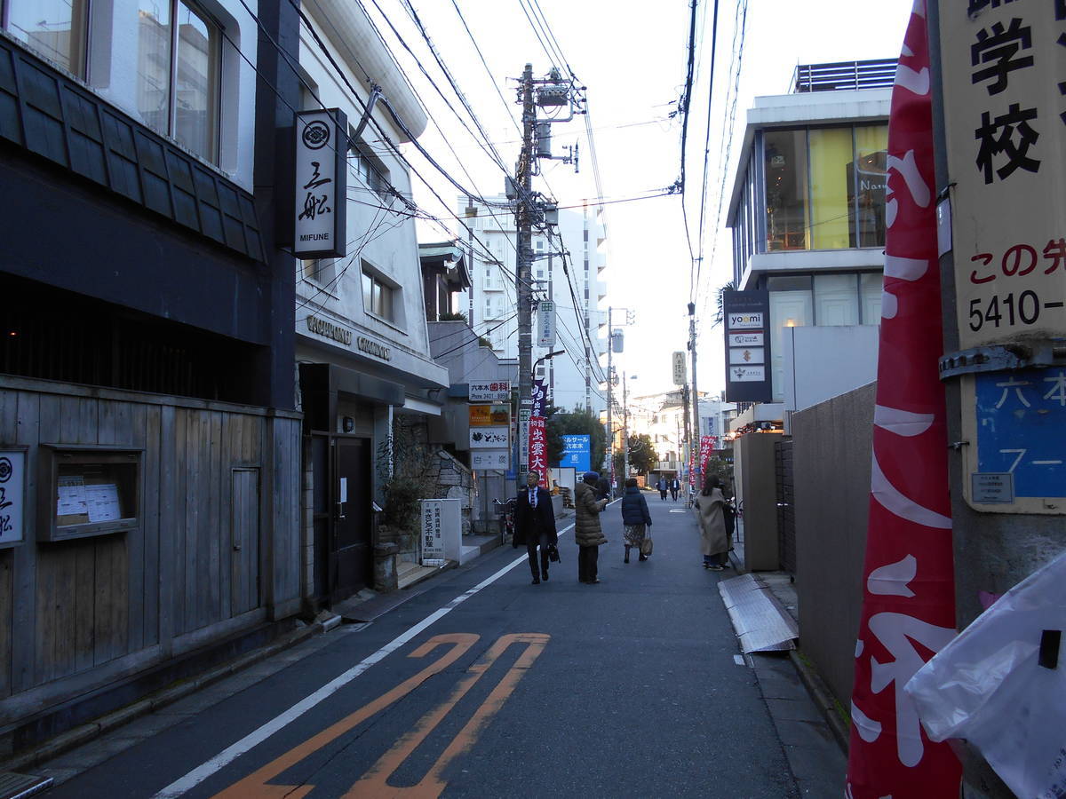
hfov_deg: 60.0
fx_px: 924
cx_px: 533
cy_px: 400
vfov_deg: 46.8
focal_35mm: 30
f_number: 3.4
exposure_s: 1/100
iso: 80
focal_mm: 5.1
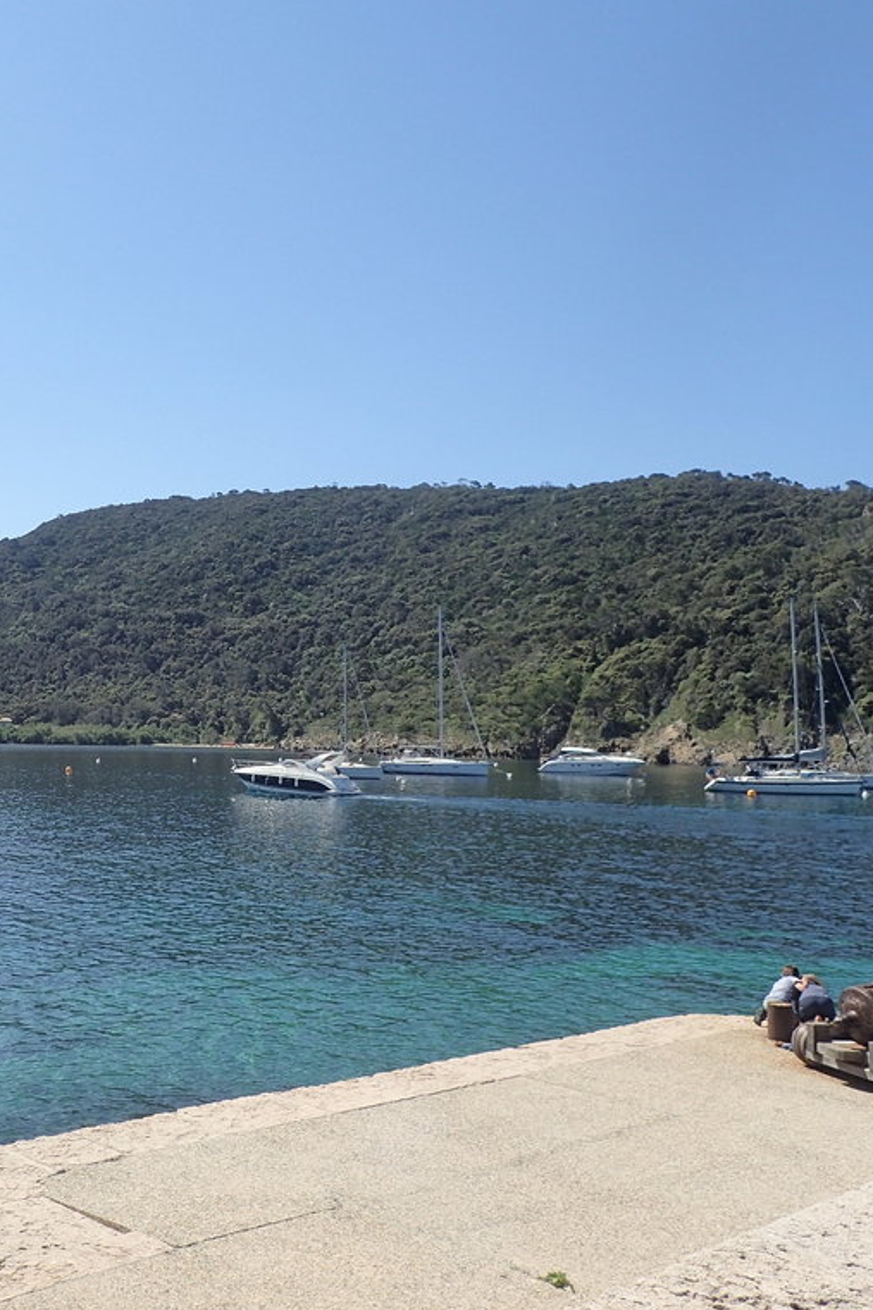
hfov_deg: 36.4
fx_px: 1274
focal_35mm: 35
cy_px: 654
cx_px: 155
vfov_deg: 54.4
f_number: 8
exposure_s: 1/200
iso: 100
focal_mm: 4.5
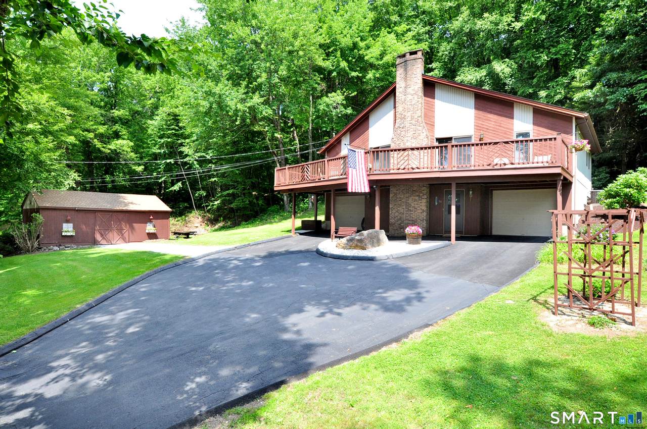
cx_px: 324
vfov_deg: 63.1
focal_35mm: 20
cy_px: 214
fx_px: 350
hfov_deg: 85.5
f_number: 8
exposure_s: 1/320
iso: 640
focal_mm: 13
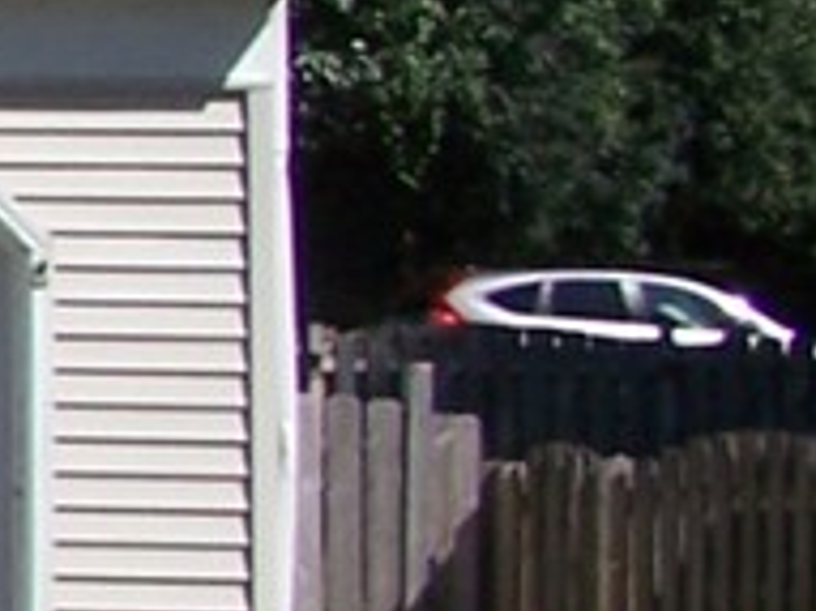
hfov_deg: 6.0
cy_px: 239
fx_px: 6738
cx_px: -2217
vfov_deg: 5.2
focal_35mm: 286
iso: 80
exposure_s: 1/500
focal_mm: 6.3
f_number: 5.6
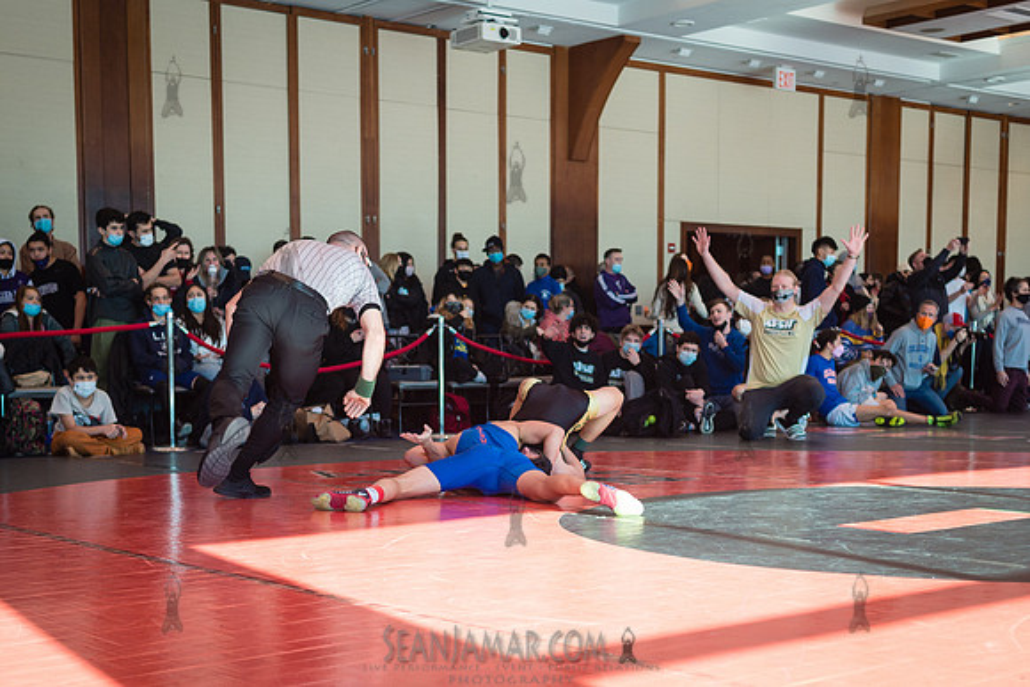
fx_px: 1515
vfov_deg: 25.3
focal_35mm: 53
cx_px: 473
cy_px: 489
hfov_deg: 37.5
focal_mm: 35
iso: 400
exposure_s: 1/400
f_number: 2.8
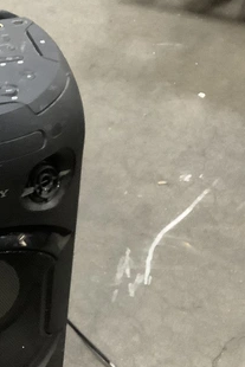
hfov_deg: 16.9
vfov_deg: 26.0
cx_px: -34
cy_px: 205
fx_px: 795
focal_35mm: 78
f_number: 2.4
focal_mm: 3.3
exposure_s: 1/30
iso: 500
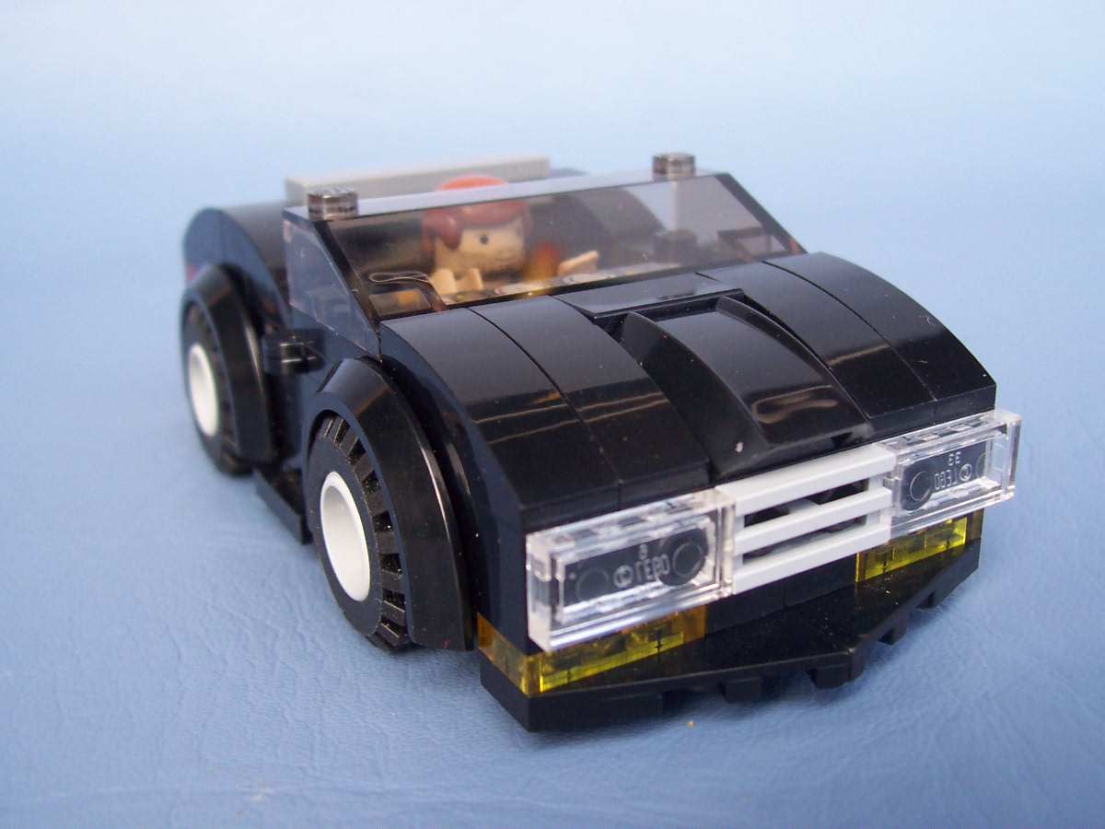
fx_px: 1181
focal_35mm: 37
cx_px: 552
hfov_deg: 50.1
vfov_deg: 38.7
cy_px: 414
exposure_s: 1/125
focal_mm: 5.6
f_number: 2.8
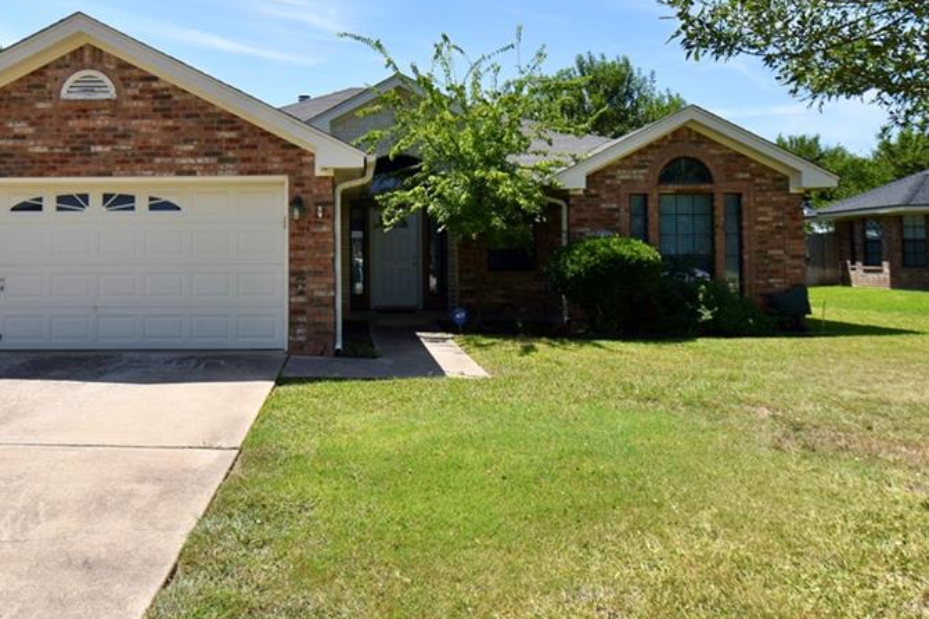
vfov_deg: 43.6
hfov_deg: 61.5
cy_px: 238
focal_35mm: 30
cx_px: 350
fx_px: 768
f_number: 8
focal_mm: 13
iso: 100
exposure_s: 1/250
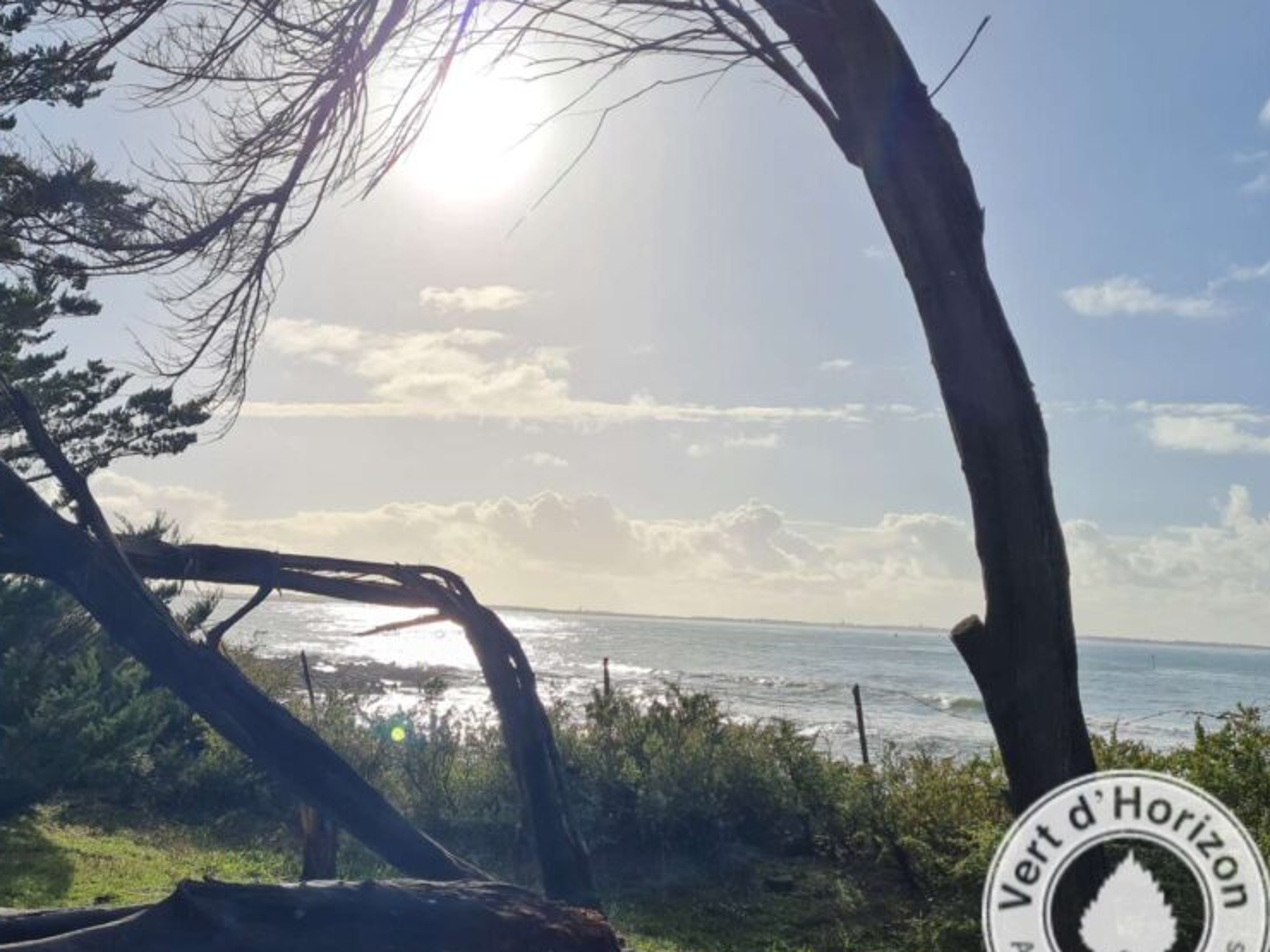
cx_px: 444
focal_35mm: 36
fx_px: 1321
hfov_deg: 50.6
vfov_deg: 39.6
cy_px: 422
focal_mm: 5.4
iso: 50
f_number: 1.8
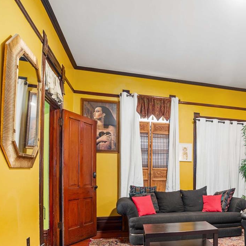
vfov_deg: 53.9
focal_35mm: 29
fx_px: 233
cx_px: 209
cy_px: 174
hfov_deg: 50.9
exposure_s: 1/2.5
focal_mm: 15
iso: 640
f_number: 8
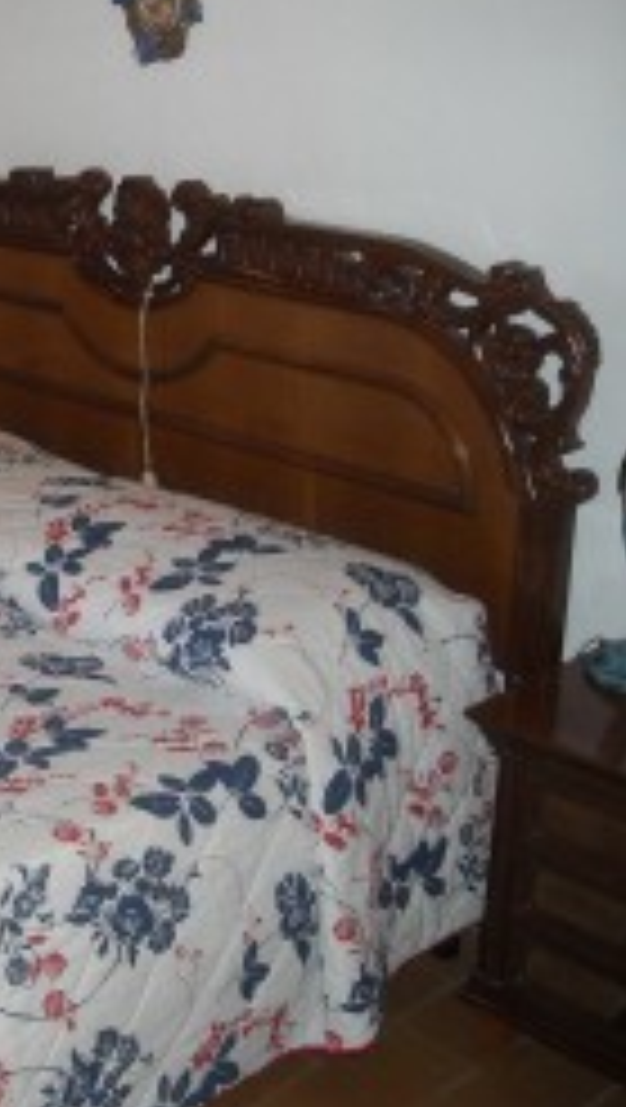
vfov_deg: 36.0
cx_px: -209
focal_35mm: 58
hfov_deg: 19.1
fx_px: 1706
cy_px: 497
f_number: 2.8
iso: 200
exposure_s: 1/60
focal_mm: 5.7
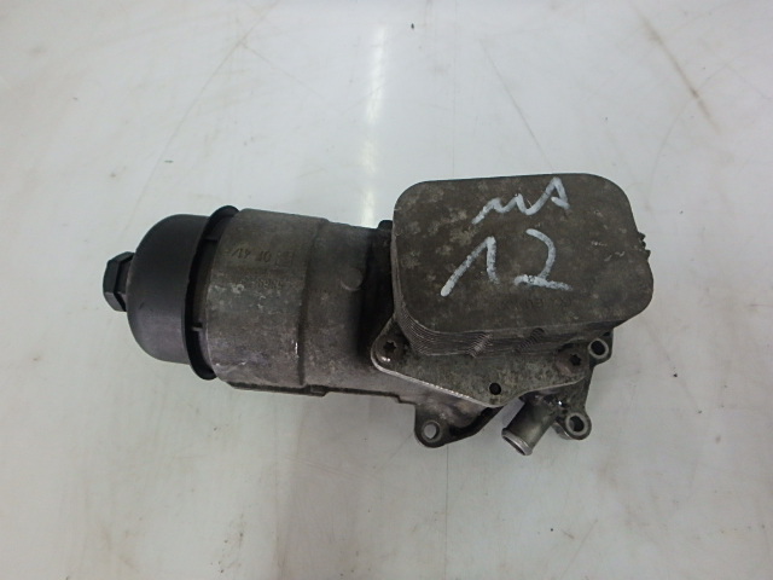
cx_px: 386
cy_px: 290
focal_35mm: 21
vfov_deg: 63.4
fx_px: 469
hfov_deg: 79.0
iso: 320
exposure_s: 1/30
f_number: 3.5
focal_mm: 3.7
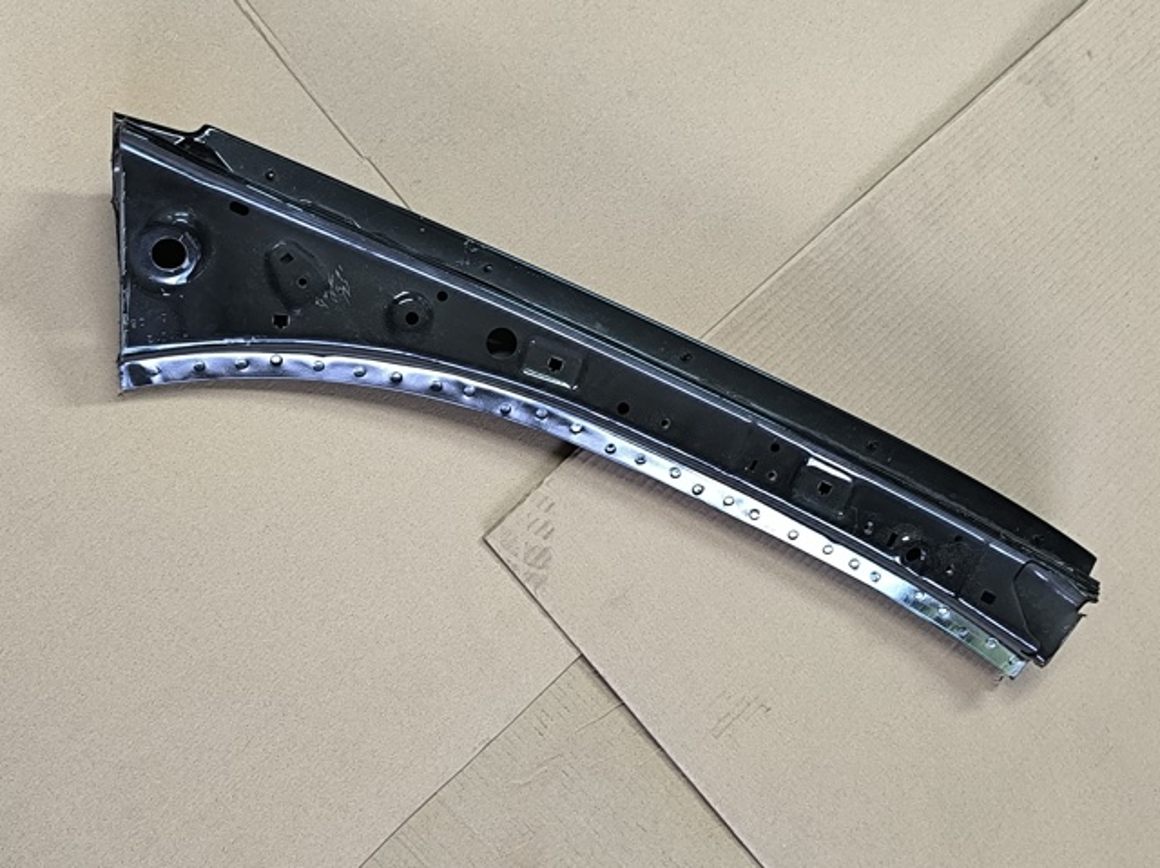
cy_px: 434
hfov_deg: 41.3
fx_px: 1540
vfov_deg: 31.5
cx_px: 580
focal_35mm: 46
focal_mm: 6.14
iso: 1000
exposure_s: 1/25
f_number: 1.65
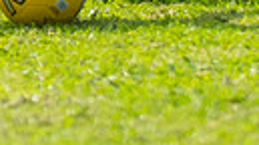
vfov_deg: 2.0
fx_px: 4181
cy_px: -235
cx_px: -223
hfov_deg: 3.5
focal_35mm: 610
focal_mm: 86
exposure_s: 1/2500
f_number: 3.2
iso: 250
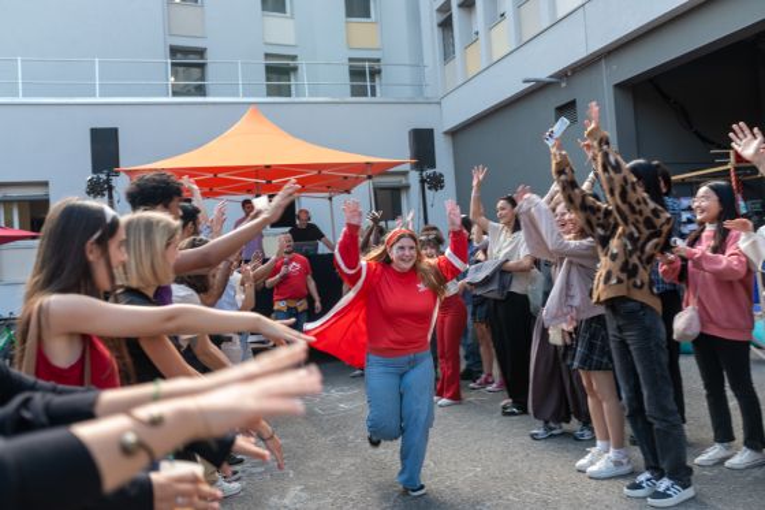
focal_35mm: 35
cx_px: 382
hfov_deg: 54.4
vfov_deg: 37.8
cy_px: 255
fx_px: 743
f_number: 4.5
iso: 100
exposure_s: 1/100
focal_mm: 35
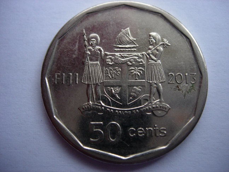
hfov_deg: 49.0
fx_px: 251
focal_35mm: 38
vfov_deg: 37.7
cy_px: 86
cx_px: 114
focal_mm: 7.8
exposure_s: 1/29.3
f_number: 2.8
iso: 200
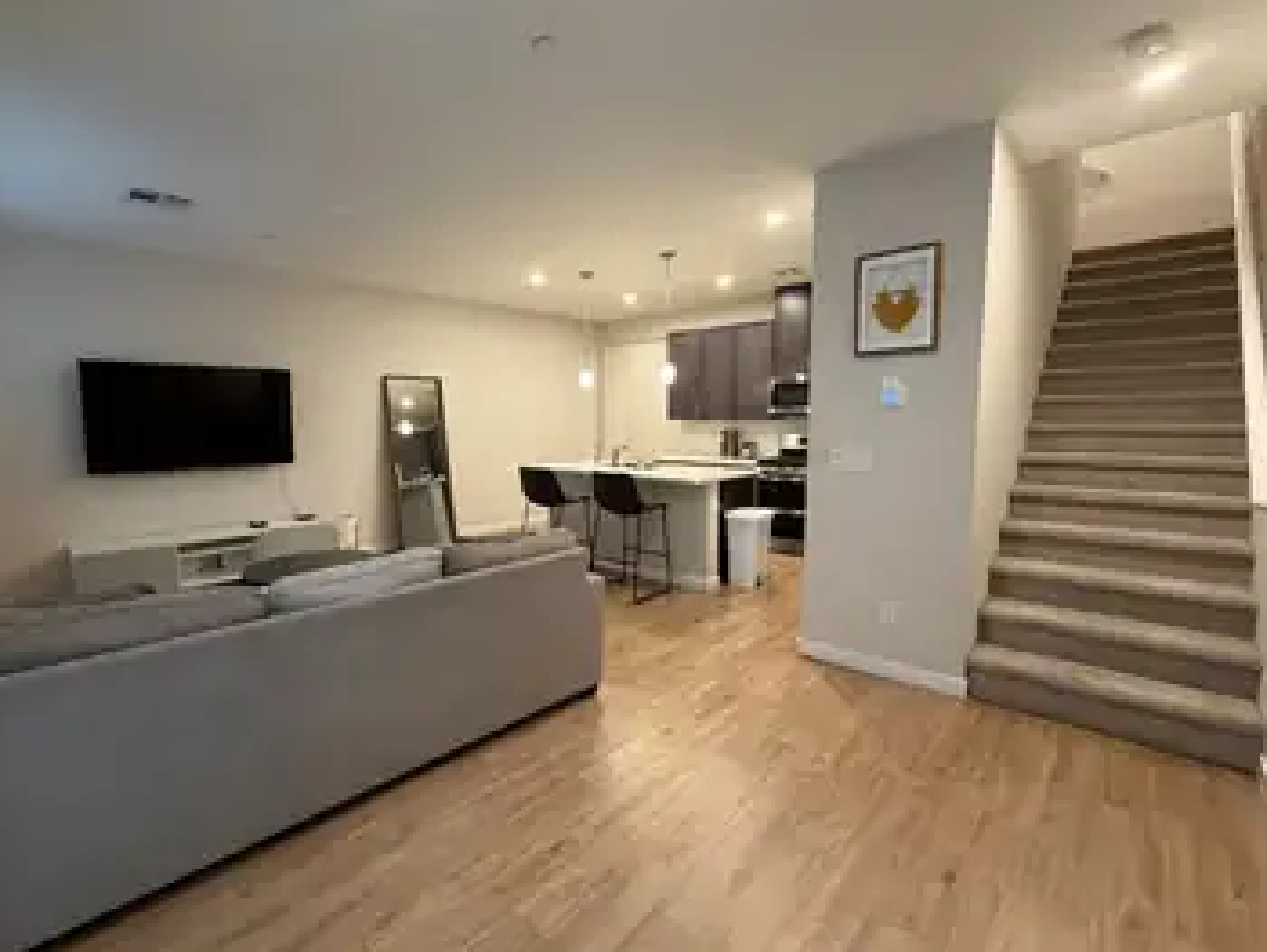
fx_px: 586
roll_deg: +0.2
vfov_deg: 78.2
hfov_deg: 94.2
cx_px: 579
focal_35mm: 16
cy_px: 471
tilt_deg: -5.0
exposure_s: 1/60
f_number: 2.2
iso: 320
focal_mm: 2.22
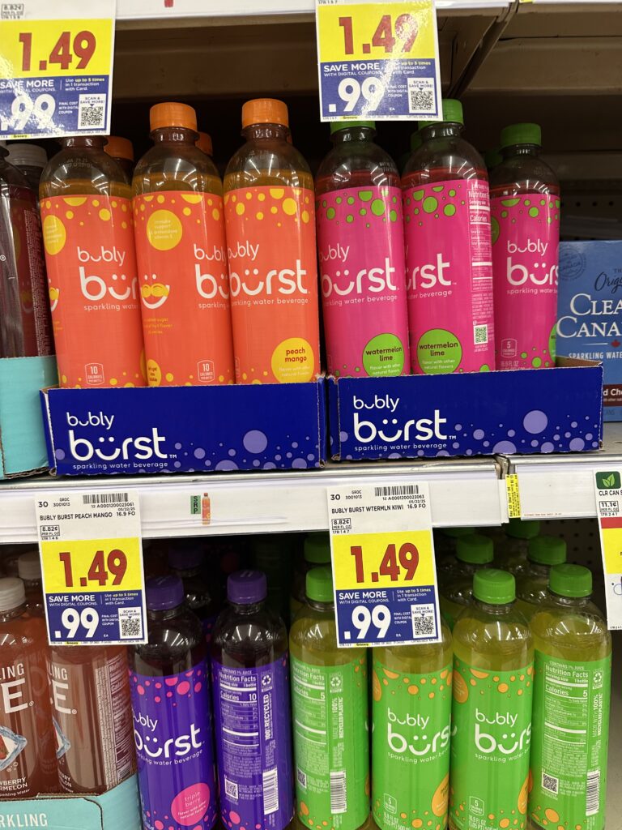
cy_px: 415
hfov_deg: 56.8
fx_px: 575
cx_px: 311
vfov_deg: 71.6
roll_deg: +2.0
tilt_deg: -10.8
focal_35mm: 24
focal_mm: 6.86
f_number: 1.78
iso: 160
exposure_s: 1/61
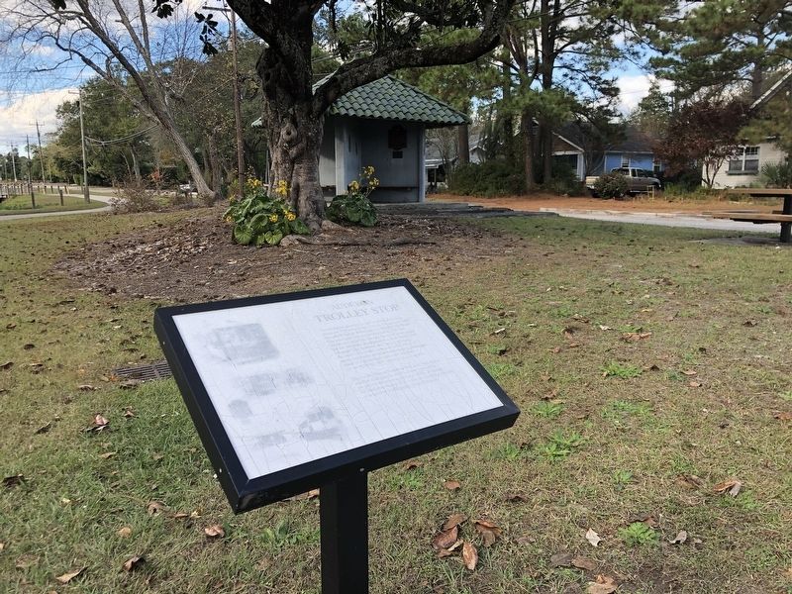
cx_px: 396
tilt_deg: -10.3
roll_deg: +0.3
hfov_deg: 63.4
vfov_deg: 49.7
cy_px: 297
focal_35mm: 28
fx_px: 641
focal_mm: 4
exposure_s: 1/382
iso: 20
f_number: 1.8
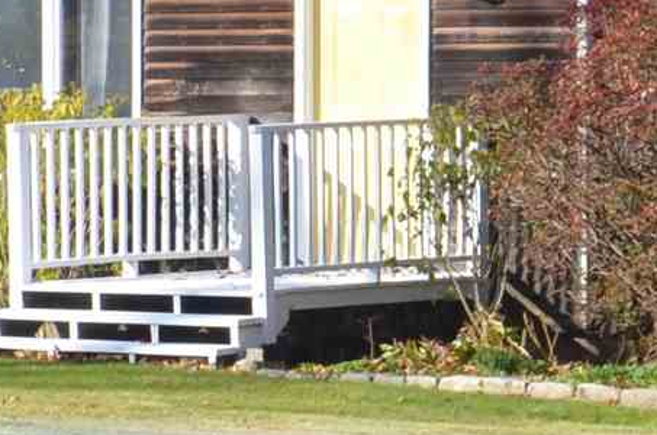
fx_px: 6490
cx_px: -10
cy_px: 187
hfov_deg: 5.8
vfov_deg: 3.8
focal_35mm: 356
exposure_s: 1/250
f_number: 10
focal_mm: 35
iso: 400
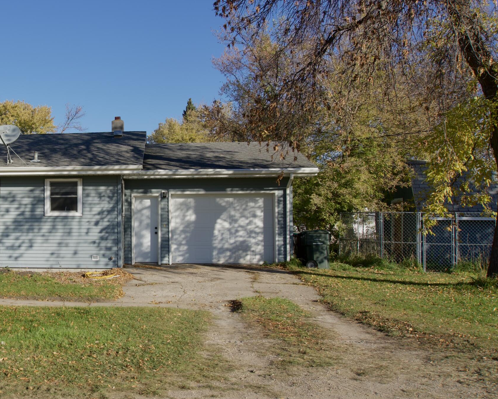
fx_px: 590
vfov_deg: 37.3
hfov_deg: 42.7
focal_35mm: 40
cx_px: 68
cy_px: 197
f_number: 10
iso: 100
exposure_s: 1/160
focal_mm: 16
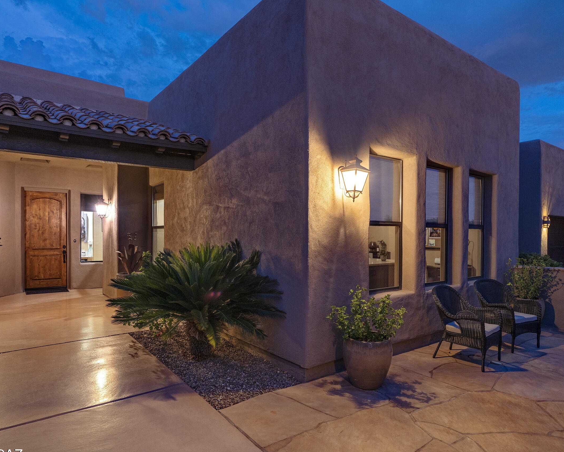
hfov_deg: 77.6
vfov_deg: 65.5
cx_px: 293
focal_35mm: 21
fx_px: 351
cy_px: 229
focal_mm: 17
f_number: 5.6
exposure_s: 1.6
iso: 200
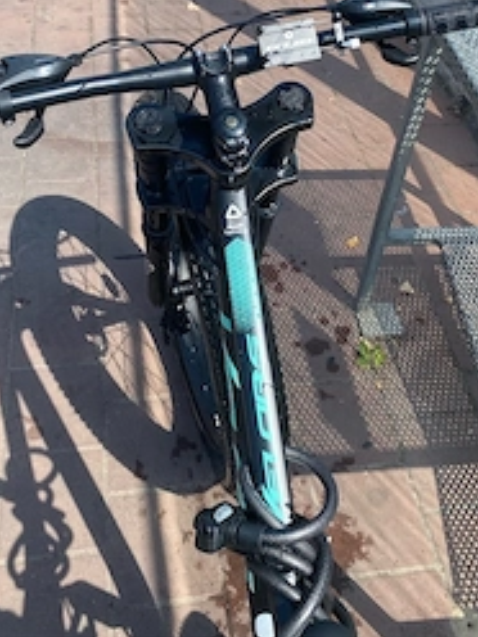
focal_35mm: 42
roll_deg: -5.5
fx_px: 773
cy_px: 128
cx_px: 216
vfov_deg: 42.8
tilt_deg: -38.3
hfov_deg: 34.3
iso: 32
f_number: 1.8
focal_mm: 4.25
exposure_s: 1/1504
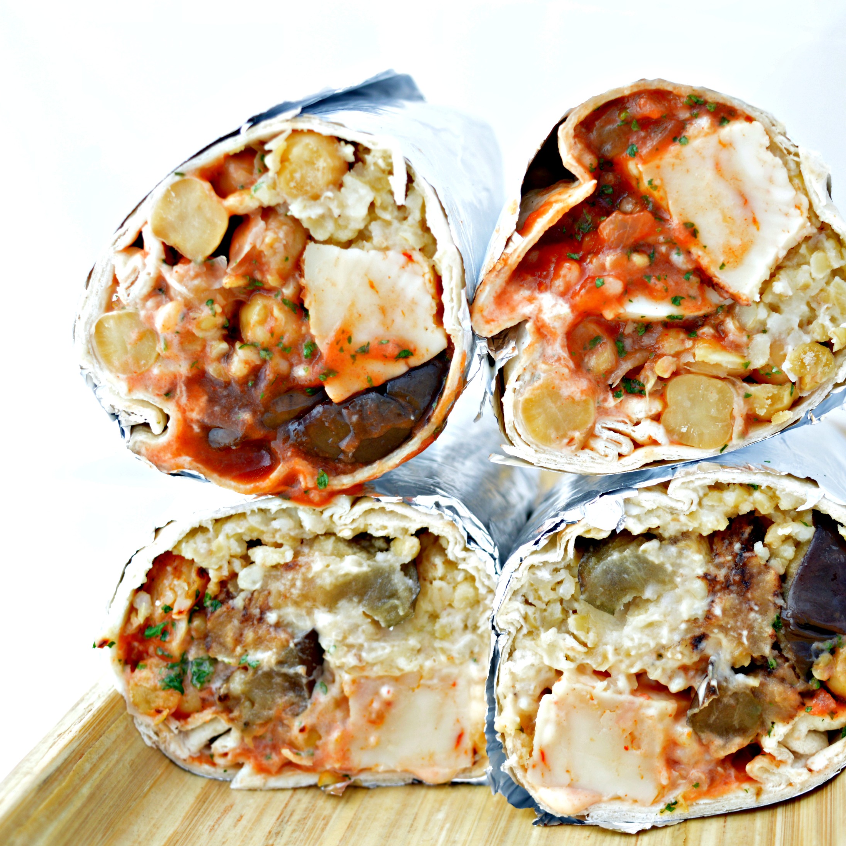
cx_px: 505
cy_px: 423
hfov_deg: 22.4
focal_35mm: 77
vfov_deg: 22.5
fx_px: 2129
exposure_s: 1/60
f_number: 5.6
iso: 200
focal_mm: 40
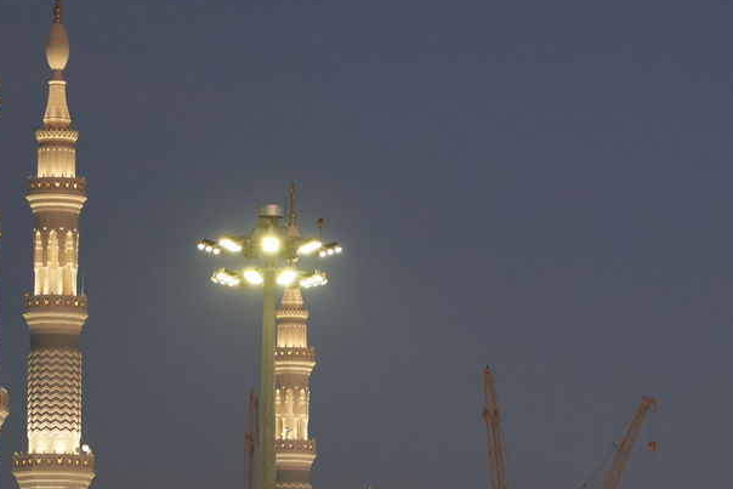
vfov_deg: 4.9
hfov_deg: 7.4
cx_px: 652
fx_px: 5661
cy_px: 642
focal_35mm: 278
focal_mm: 105
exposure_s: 1/160
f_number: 4
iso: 1600
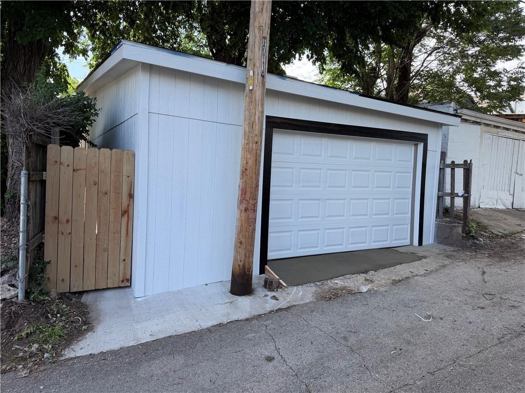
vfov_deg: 56.8
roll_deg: -3.1
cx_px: 262
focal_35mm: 24
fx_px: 364
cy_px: 196
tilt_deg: -3.2
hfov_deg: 71.6
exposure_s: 1/1174
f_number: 1.78
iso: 100
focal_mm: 6.76
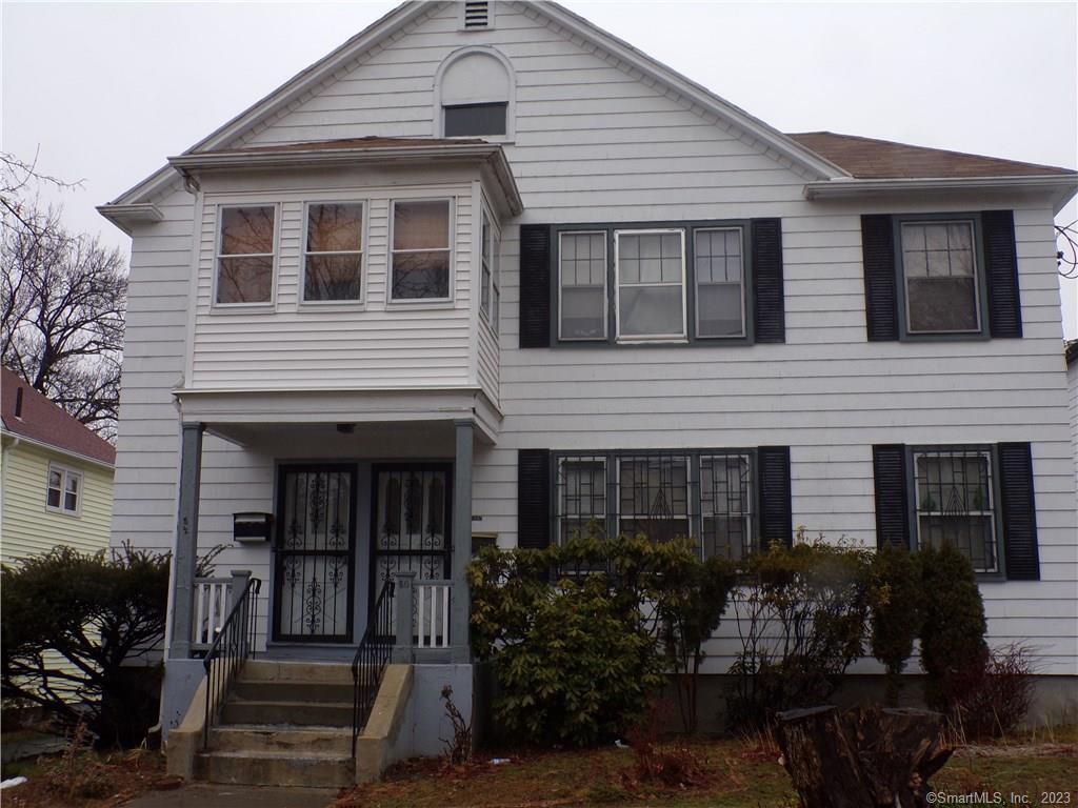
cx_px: 539
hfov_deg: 50.1
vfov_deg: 38.7
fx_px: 1152
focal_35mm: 37
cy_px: 404
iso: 80
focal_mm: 6.6
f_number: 4.7
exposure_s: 1/150
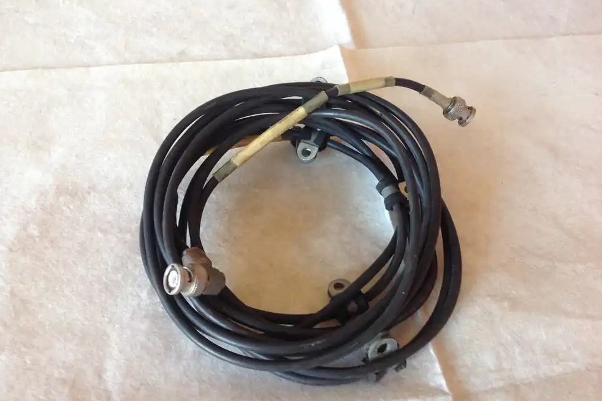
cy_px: 184
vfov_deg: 35.9
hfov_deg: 51.9
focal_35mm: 37
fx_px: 619
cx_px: 298
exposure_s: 1/15
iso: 125
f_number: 2.4
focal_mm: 4.28
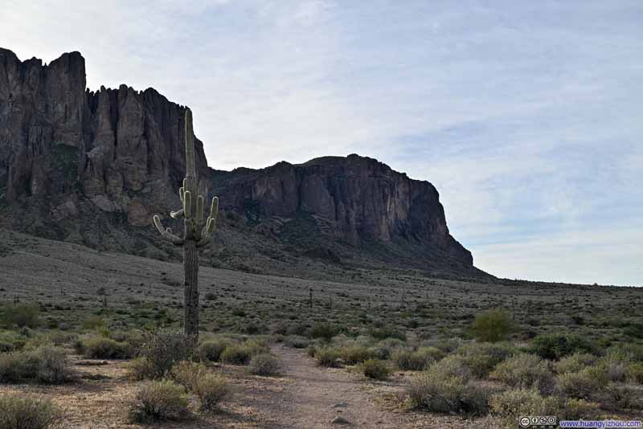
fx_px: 750
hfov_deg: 46.4
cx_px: 322
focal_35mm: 42
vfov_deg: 31.9
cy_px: 214
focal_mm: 42
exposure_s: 1/500
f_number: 5.6
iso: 100
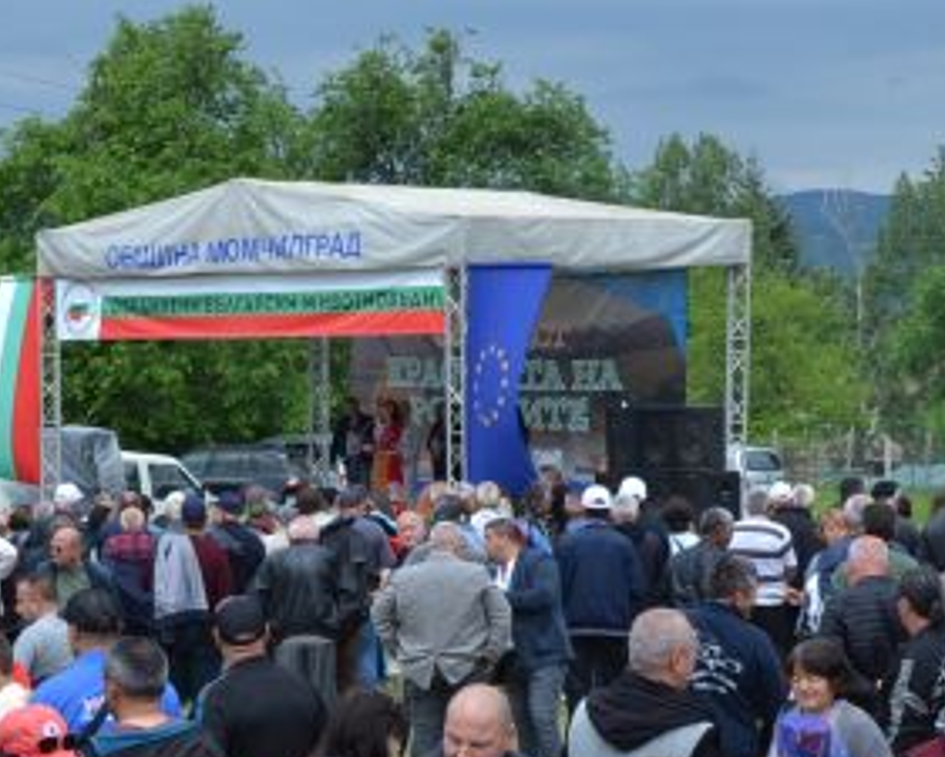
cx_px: 282
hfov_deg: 16.0
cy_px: 732
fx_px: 3357
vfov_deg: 12.7
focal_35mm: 120
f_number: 7.1
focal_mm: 30
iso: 100
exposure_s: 1/200
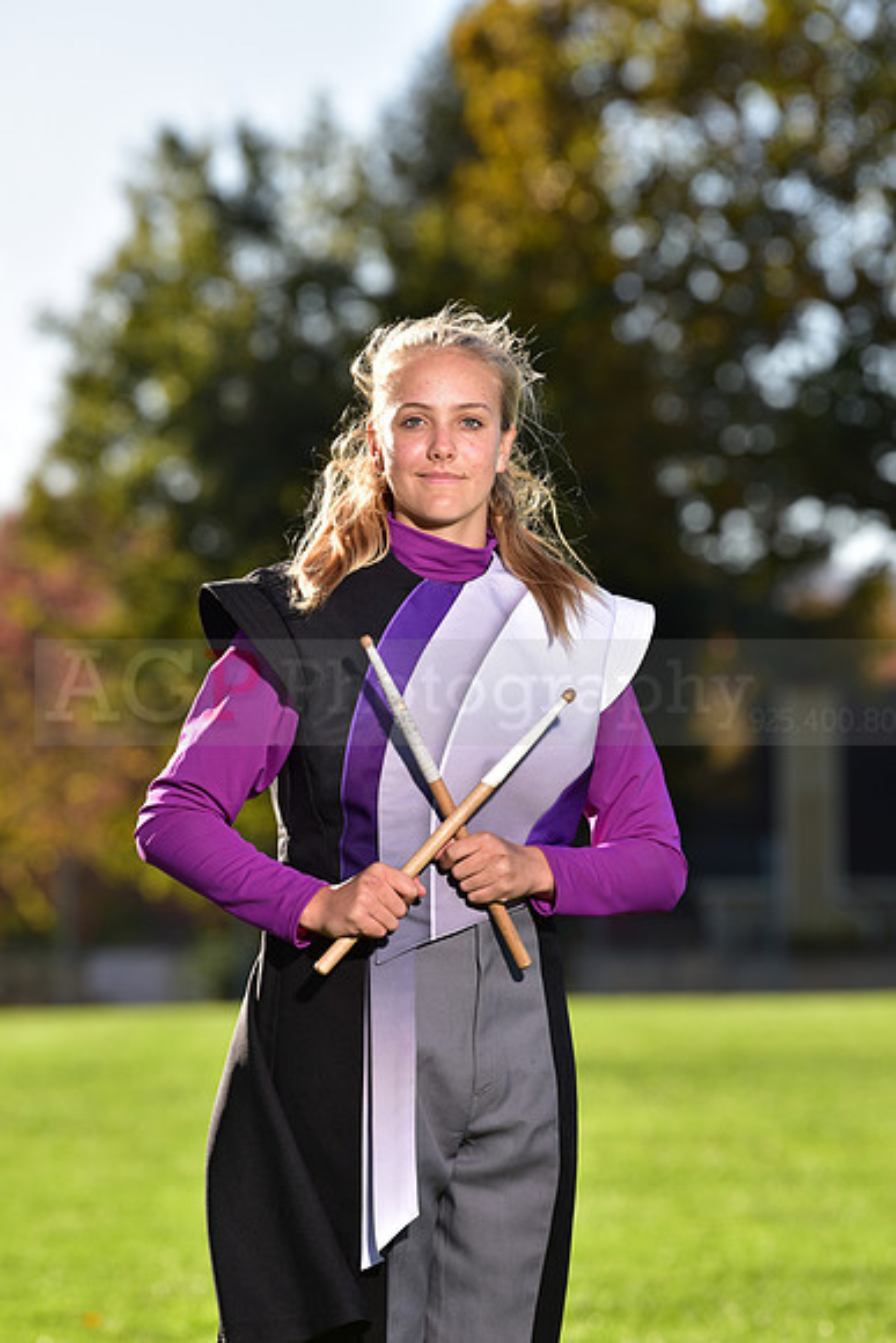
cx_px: 448
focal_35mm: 200
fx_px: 7462
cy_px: 672
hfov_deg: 6.9
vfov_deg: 10.3
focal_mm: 200
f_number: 5.6
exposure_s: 1/250
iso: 80
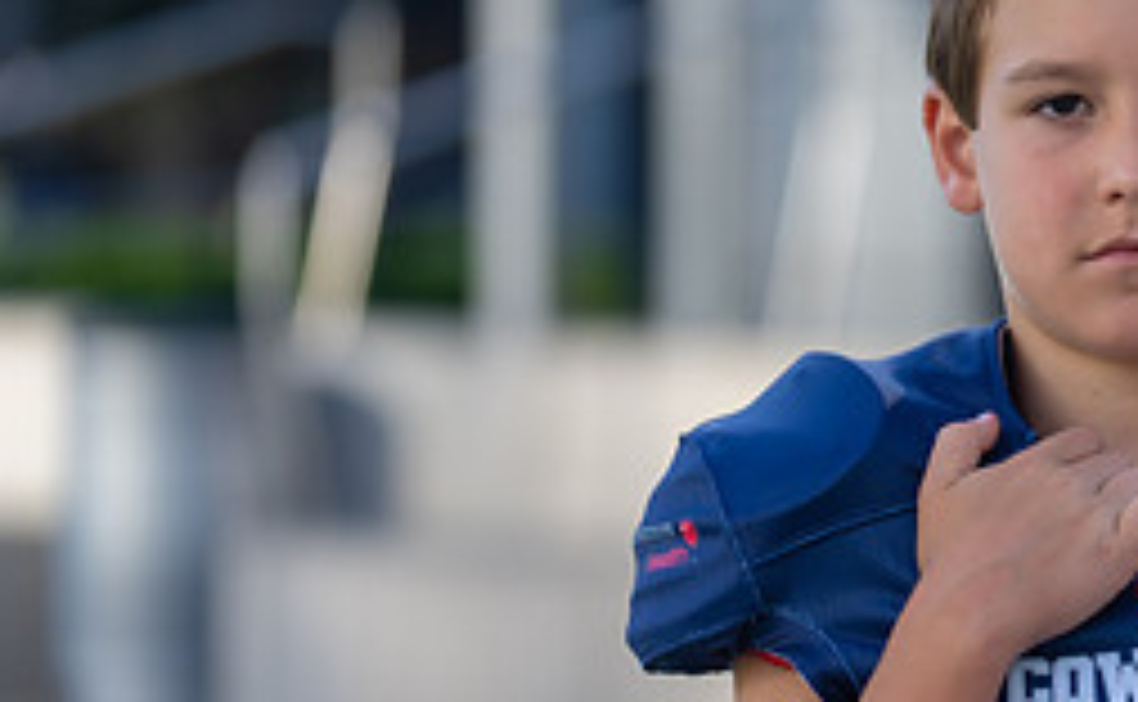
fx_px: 8466
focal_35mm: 274
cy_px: 480
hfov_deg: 7.7
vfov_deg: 4.7
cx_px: 1175
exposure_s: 1/500
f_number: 2.8
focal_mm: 116
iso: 100
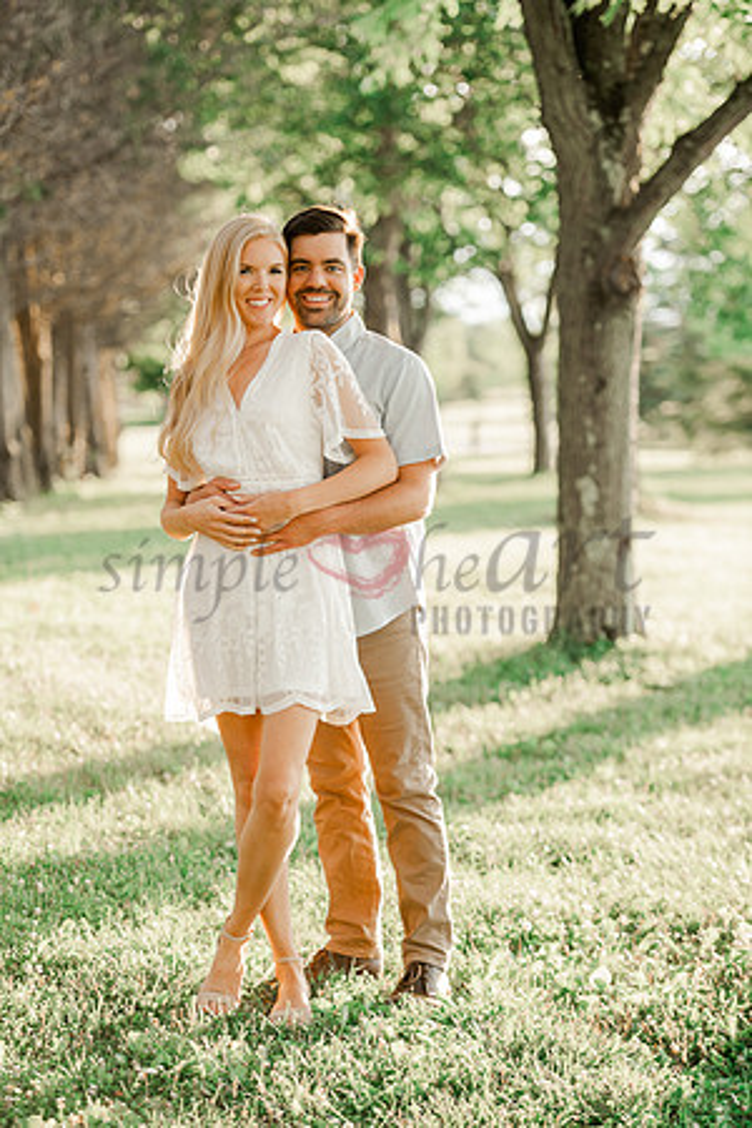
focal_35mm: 102
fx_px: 3196
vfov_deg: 20.0
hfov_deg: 13.4
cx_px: 376
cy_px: 564
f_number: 3.2
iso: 125
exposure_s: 1/60
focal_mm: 102
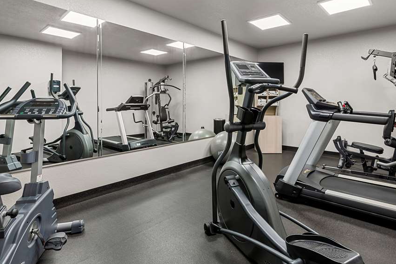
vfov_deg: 66.8
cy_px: 109
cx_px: 208
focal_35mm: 18
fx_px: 198
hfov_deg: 89.9
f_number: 8
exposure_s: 1/1.67
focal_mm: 15
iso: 400
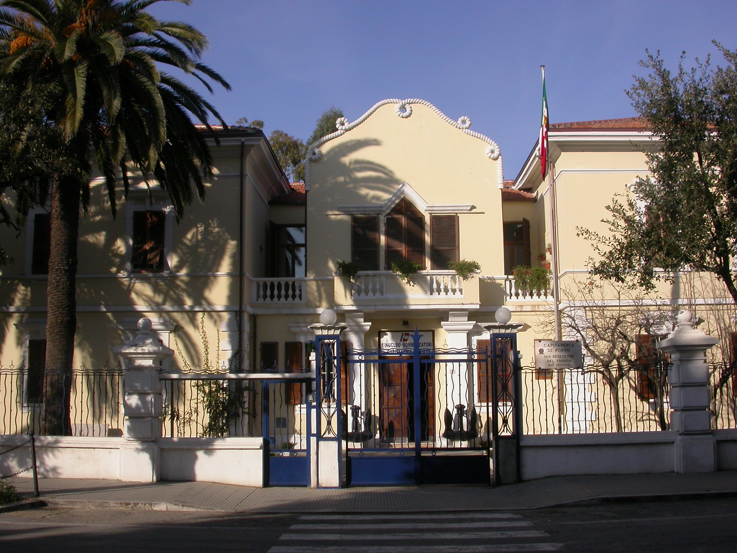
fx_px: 809
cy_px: 276
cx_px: 368
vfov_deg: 37.7
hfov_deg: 49.0
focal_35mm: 38
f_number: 7.5
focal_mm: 7.85
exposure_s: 1/396
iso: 100
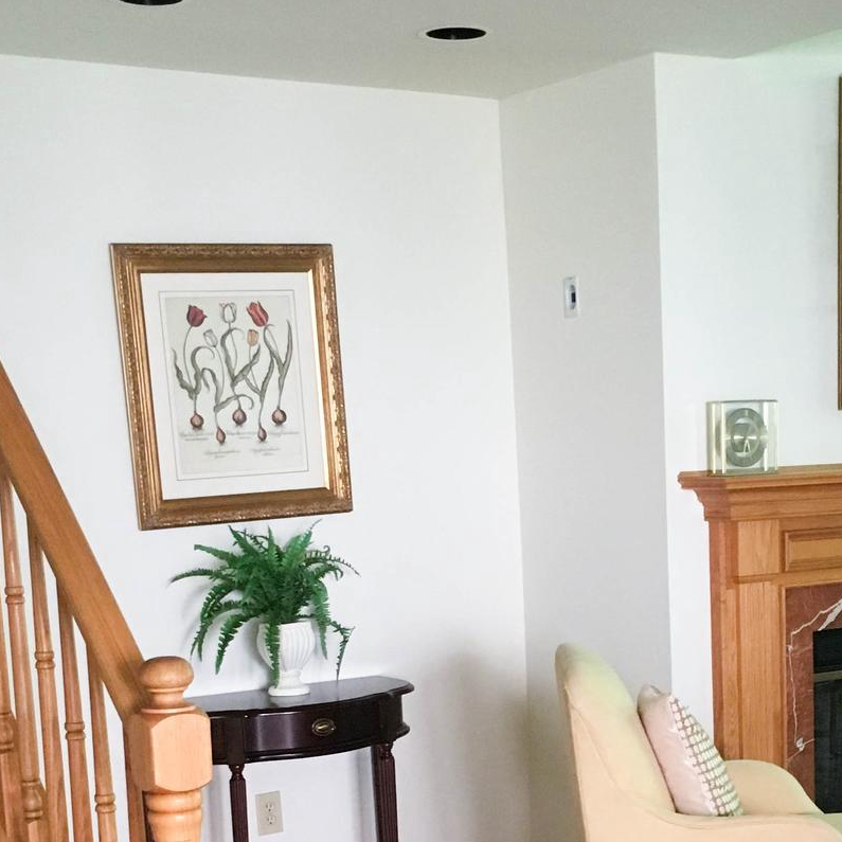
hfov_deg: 25.9
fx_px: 1816
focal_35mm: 66
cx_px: 583
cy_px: 765
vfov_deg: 25.3
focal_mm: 4.15
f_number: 2.2
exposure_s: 1/30
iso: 125
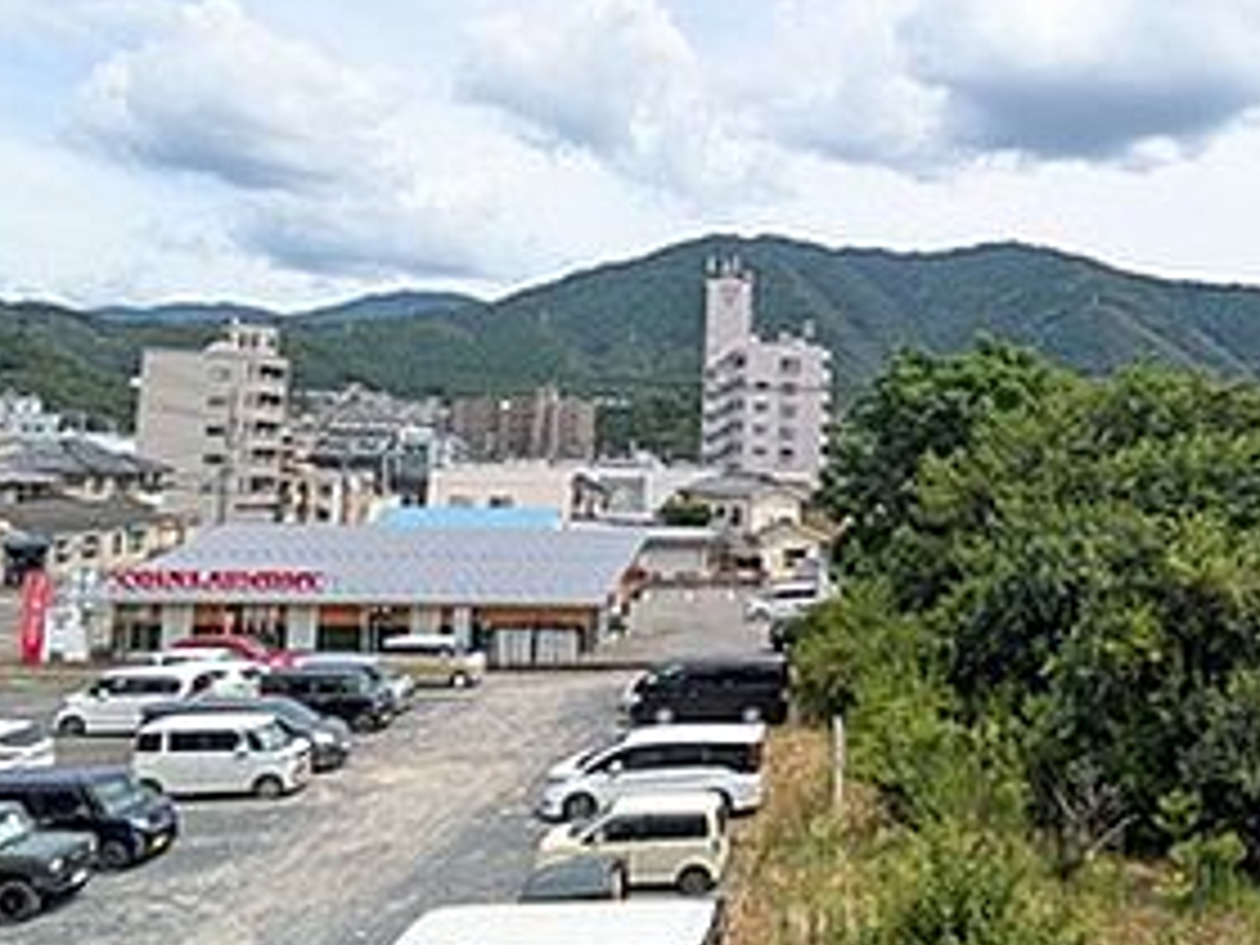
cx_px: 990
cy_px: 351
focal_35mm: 32
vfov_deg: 43.8
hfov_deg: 53.4
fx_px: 1165
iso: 105
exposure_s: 1/2347
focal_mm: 1.85
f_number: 2.2
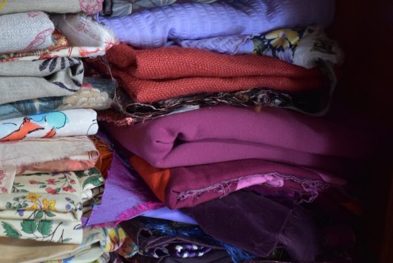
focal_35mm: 44
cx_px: 93
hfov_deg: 42.9
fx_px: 481
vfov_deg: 30.6
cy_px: 125
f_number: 3.5
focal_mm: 18
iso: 1100
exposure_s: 1/30
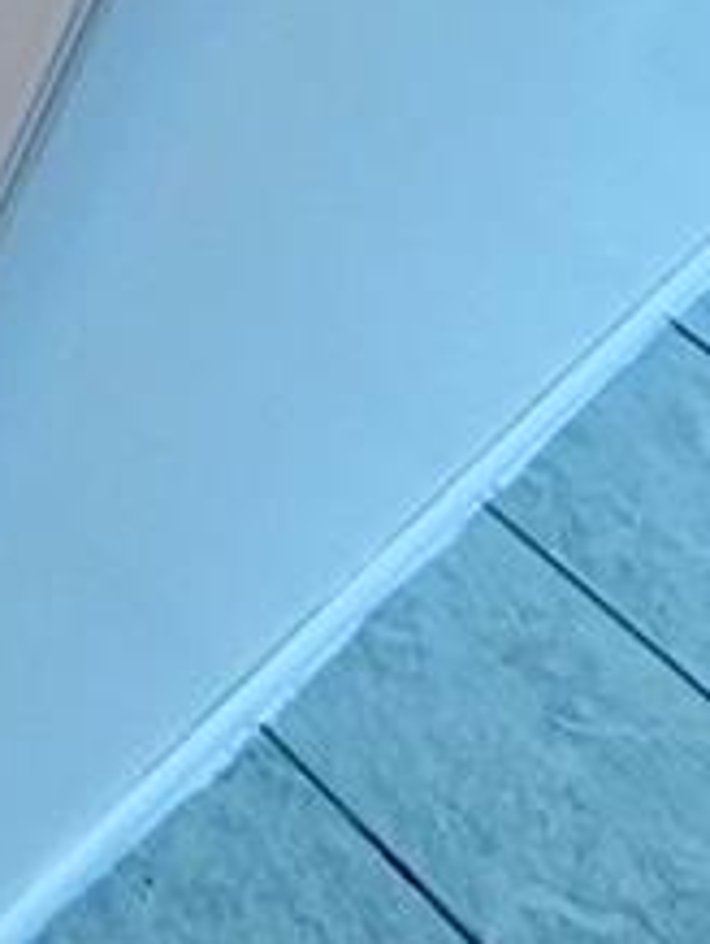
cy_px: -1026
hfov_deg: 12.4
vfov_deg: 17.1
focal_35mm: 77
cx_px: -1221
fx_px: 2102
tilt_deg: -21.7
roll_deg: -5.2
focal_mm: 2.22
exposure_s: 1/120
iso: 100
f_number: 2.2
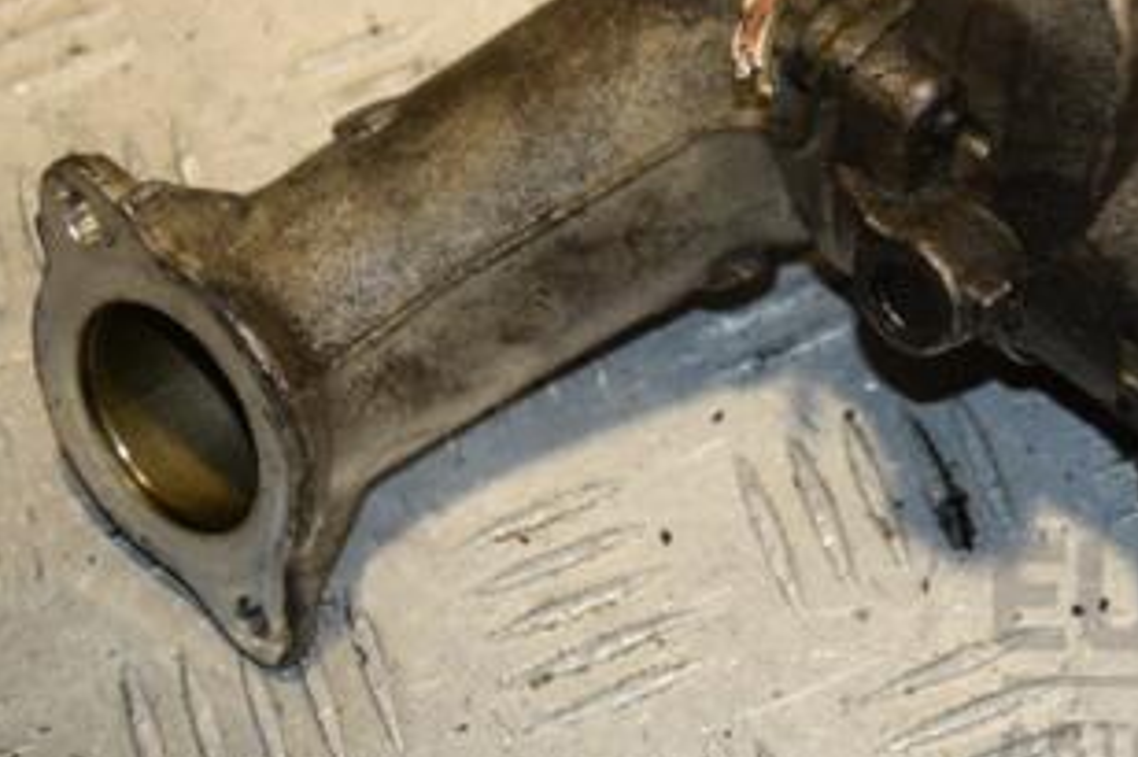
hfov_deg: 14.0
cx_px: 924
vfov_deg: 9.4
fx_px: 4613
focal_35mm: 146
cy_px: 103
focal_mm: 50
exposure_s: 1/200
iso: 800
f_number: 5.6
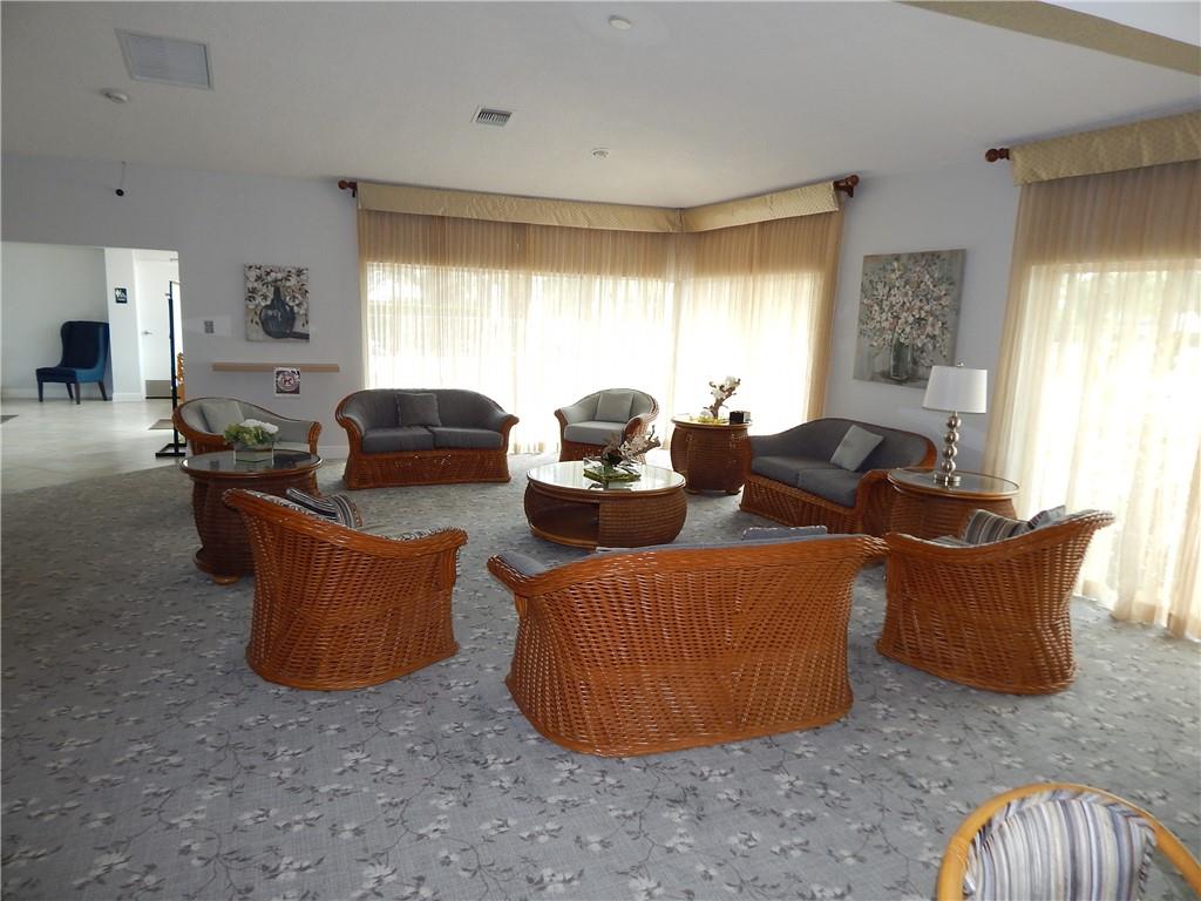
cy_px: 450
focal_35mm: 23
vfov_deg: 58.9
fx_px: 798
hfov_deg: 73.9
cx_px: 600
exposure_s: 1/30
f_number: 3
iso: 125
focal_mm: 4
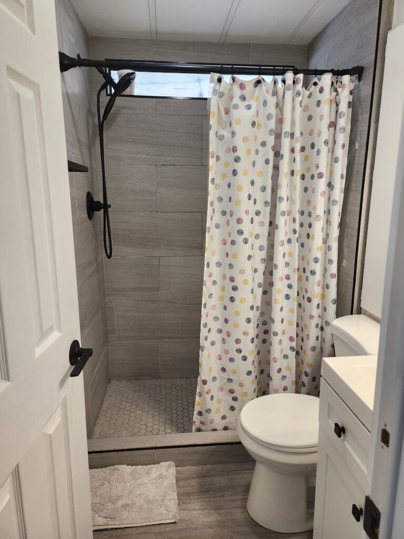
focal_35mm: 23
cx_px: 202
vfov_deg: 73.9
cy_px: 270
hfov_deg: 58.9
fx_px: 358
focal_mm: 6.4
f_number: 1.8
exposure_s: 1/120
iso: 160
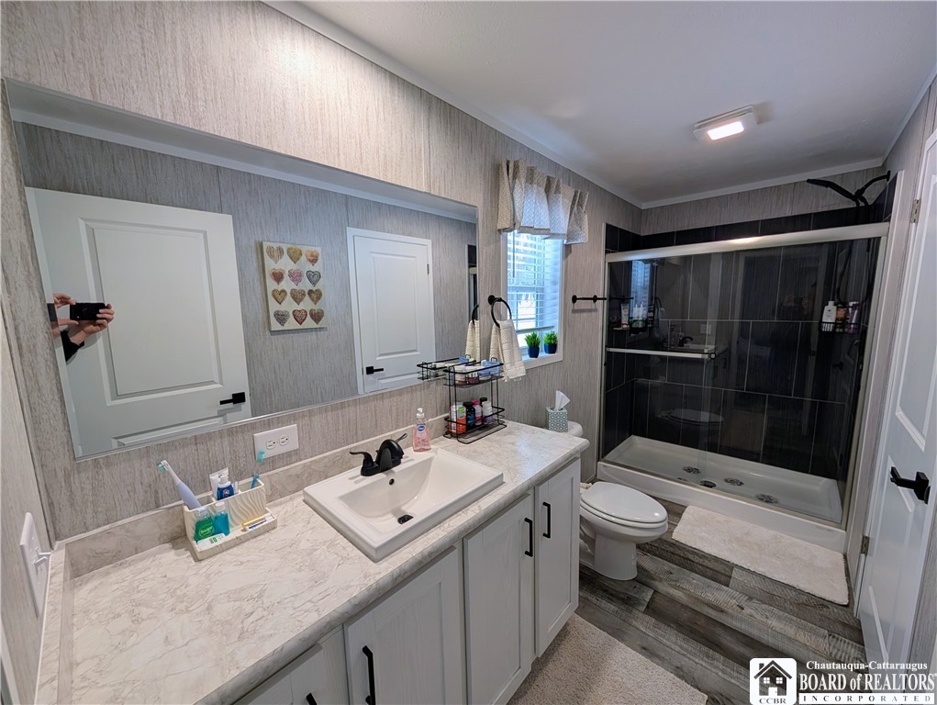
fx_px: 325
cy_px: 352
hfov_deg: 110.5
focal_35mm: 12
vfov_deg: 94.6
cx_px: 468
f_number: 1.7
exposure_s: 1/120
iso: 66
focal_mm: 2.02
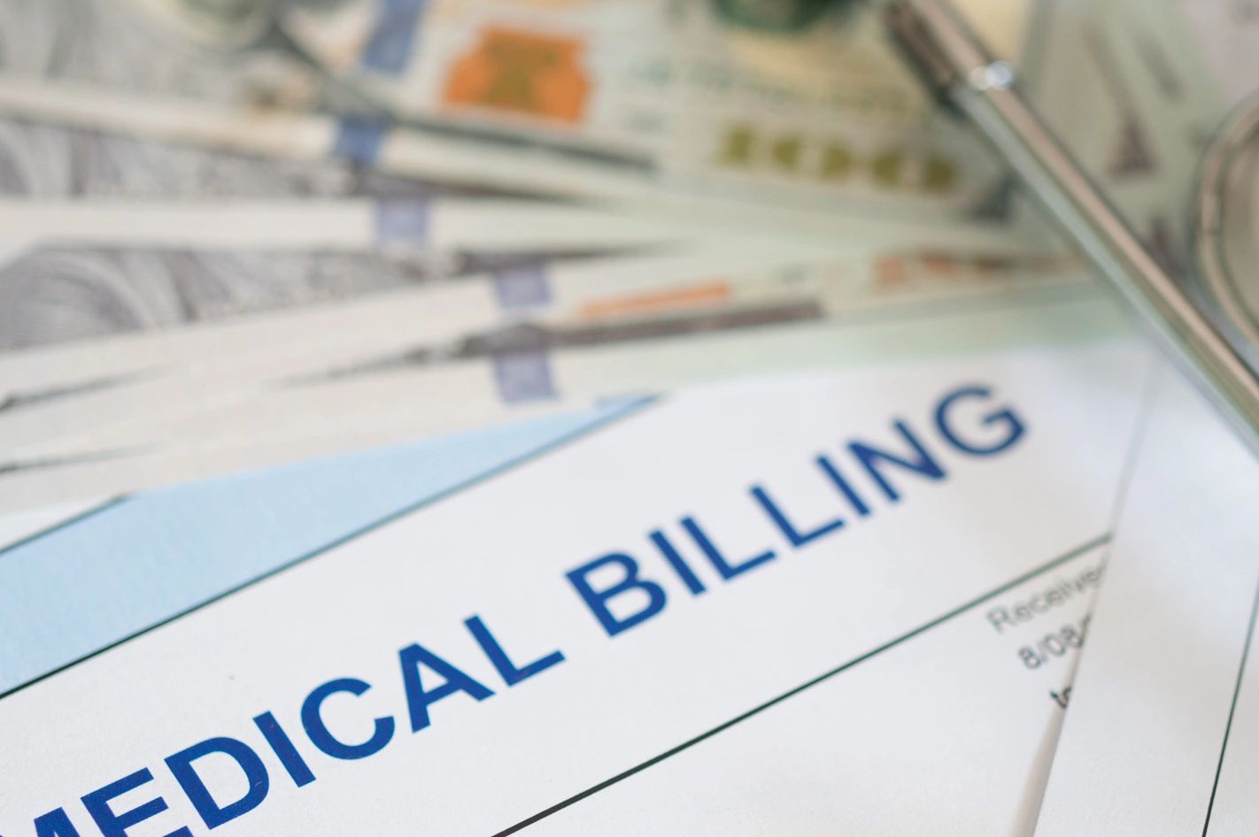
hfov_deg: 18.9
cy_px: 465
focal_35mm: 108
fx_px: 3774
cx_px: 708
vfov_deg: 12.7
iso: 100
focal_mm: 60
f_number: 3
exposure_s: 1/30
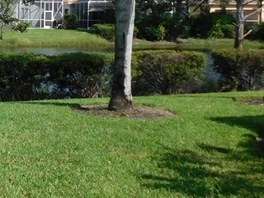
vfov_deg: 21.8
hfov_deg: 25.1
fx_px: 511
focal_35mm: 67
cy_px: 52
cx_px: -77
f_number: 6
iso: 125
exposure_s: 1/400
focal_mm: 4
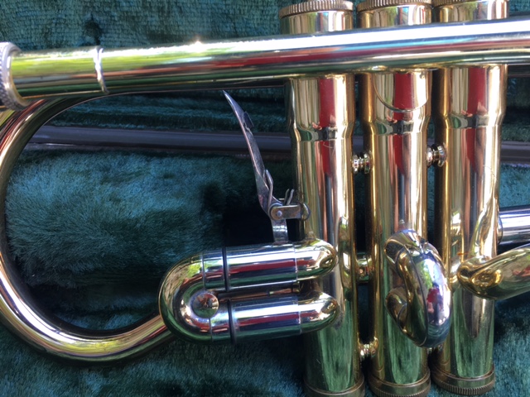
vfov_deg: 48.2
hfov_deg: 61.7
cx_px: 265
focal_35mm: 29
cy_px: 198
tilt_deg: -48.3
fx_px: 444
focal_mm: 4.15
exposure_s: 1/50
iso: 32
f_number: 2.2
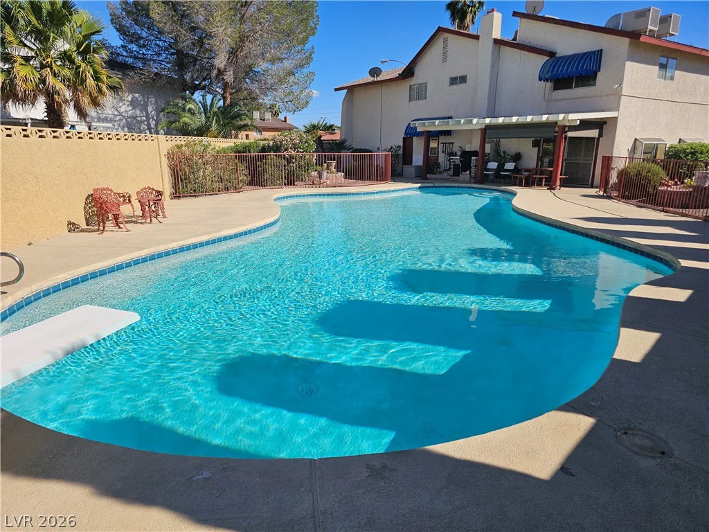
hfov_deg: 73.9
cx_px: 354
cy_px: 266
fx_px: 471
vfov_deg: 58.9
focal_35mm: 23
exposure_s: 1/1521
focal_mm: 6.3
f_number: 1.7
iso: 16
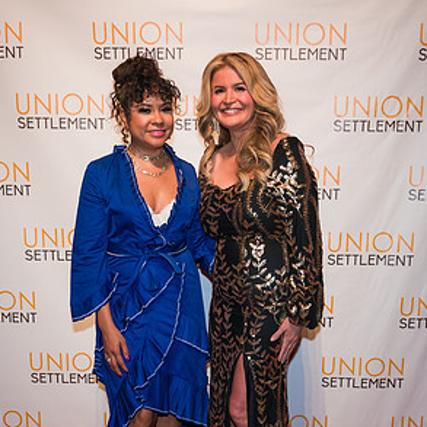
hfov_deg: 31.6
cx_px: 209
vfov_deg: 31.0
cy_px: 327
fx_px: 754
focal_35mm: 54
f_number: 3.2
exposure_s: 1/200
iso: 640
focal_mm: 24
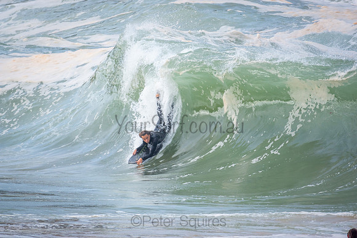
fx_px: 7439
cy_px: 119
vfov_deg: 1.8
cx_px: 178
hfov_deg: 2.7
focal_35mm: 750
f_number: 5.6
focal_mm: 500
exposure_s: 1/1000
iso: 250
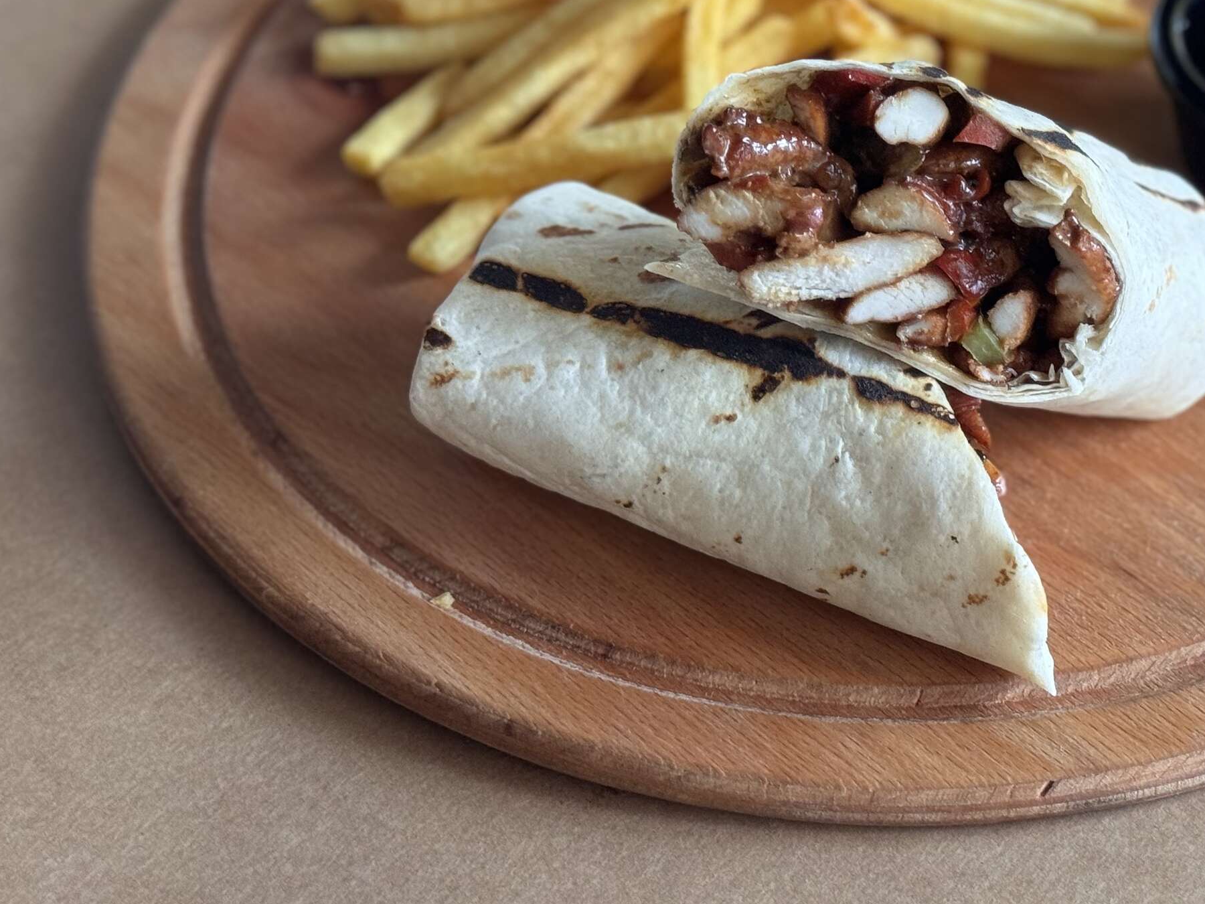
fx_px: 2785
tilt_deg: -43.7
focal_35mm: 80
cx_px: 870
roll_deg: -0.5
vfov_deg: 18.4
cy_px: 289
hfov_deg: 24.2
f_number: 1.78
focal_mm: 6.76
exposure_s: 1/33
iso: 250
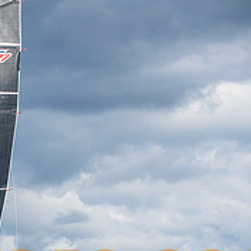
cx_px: -118
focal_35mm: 262
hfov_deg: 6.6
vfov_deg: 6.7
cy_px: 260
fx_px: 2149
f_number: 5
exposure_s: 1/2500
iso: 400
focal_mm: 92
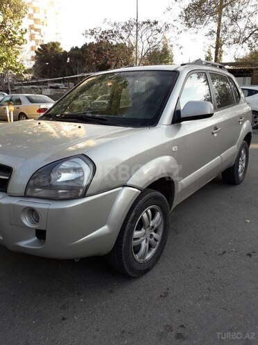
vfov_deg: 65.3
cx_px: 129
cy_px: 172
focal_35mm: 27
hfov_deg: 51.4
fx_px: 268
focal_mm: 3.6
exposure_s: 1/407
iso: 40
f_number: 1.9
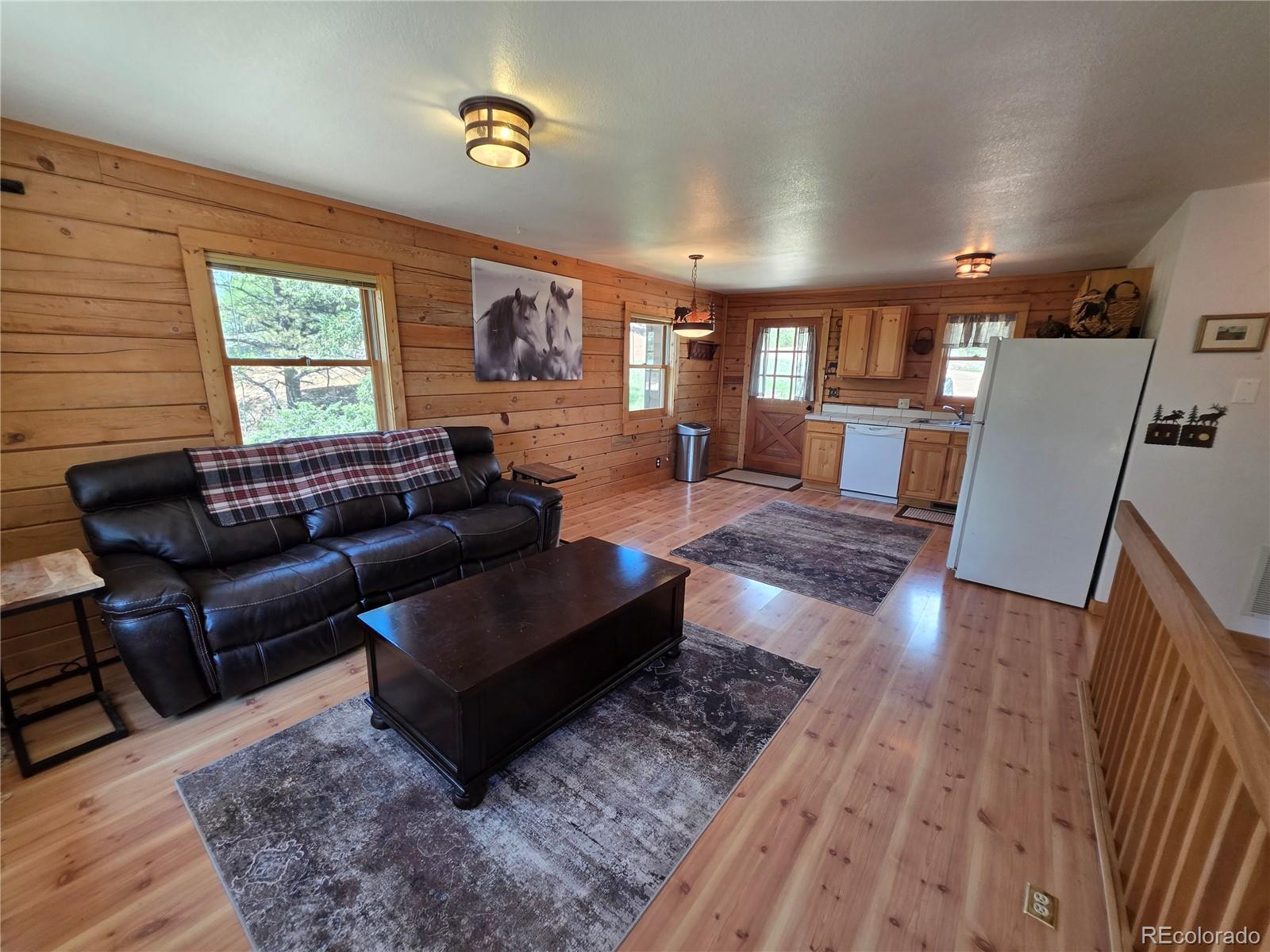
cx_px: 635
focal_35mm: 13
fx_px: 477
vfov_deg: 89.9
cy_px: 476
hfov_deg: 106.2
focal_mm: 2.2
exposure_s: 1/120
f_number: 1.9
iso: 160
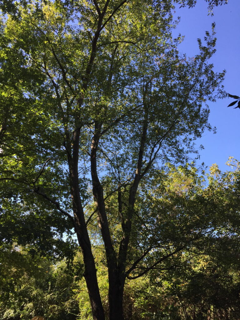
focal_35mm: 29
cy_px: 160
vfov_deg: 61.7
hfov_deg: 48.2
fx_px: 268
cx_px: 120
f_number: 2.2
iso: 32
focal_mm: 4.15
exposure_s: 1/465
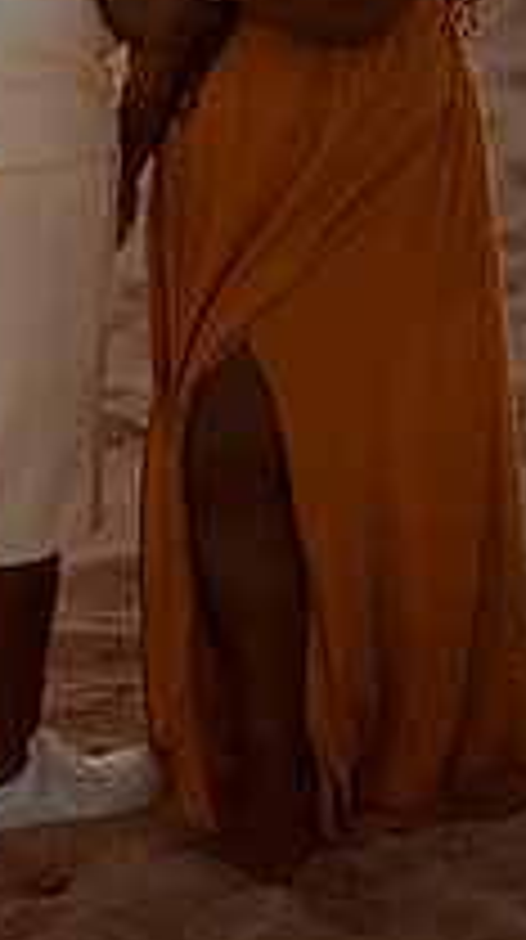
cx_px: 103
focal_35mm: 131
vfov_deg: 16.1
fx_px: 3260
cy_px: 4
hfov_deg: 9.2
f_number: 1.4
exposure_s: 1/5000
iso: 100
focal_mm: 58
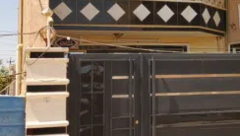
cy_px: 30
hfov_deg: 26.4
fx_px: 491
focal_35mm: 77
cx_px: 224
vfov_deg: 15.7
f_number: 1.6
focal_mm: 4.11
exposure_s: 1/392
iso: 50
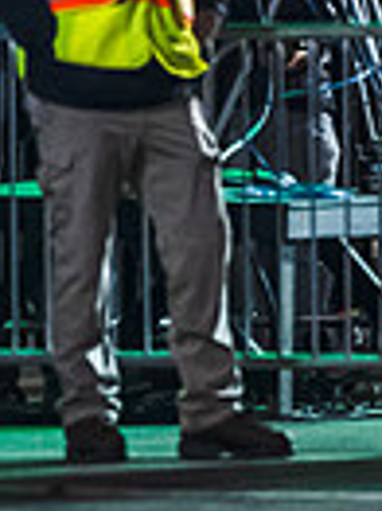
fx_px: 12527
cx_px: -117
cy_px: -138
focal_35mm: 850
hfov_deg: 1.7
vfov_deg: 2.3
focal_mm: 200
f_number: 3.5
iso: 4000
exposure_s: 1/400
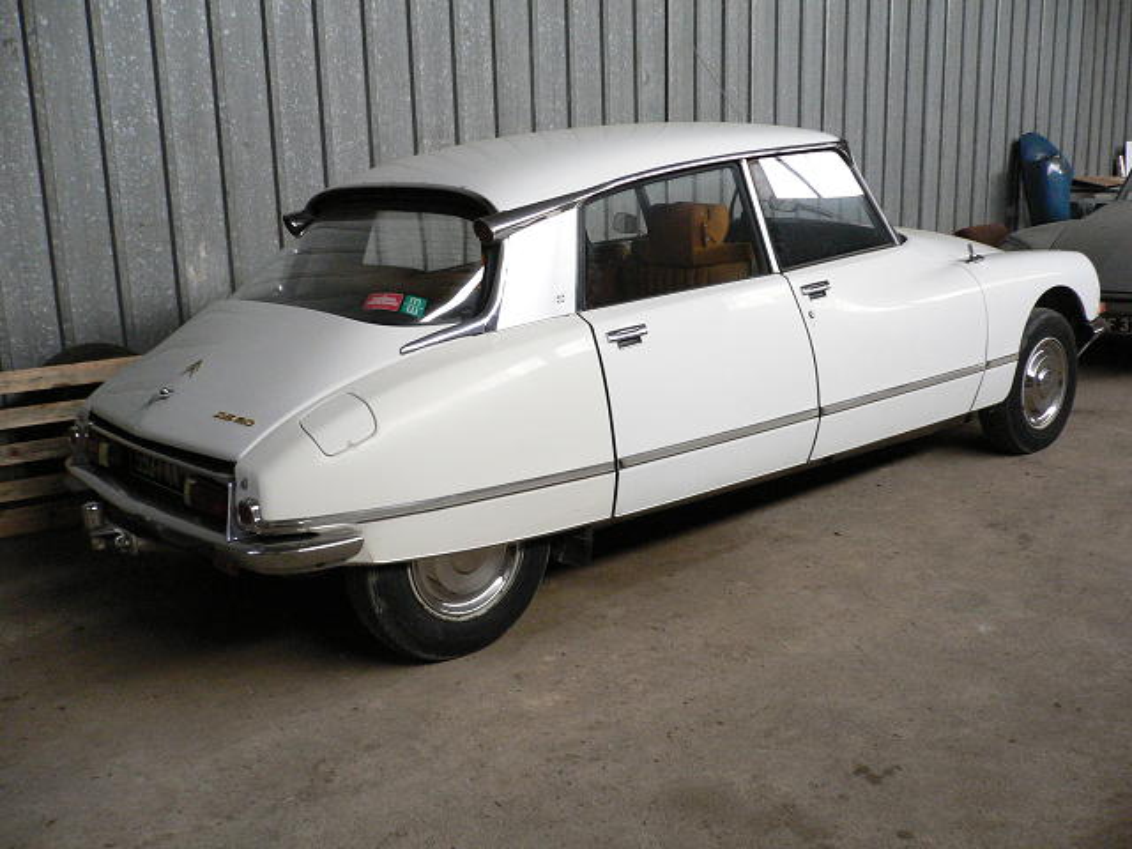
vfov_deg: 40.7
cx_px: 566
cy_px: 424
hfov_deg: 52.6
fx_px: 1145
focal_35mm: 35
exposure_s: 1/10
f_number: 2.8
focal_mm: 5.8
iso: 200
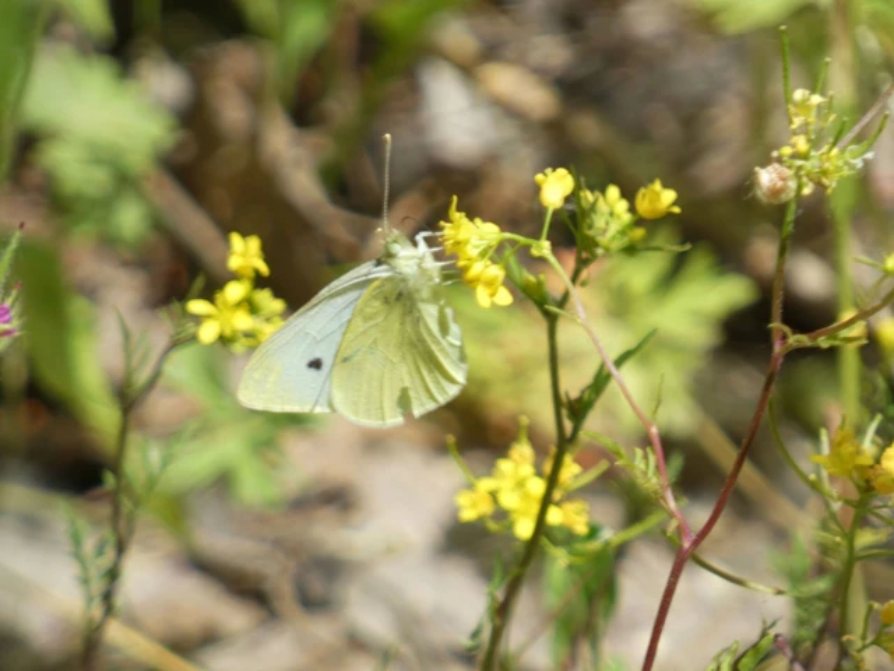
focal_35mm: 1182
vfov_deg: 1.3
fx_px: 30527
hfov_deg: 1.7
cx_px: 447
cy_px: 336
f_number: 5.8
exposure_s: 1/125
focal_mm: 211.8
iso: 80
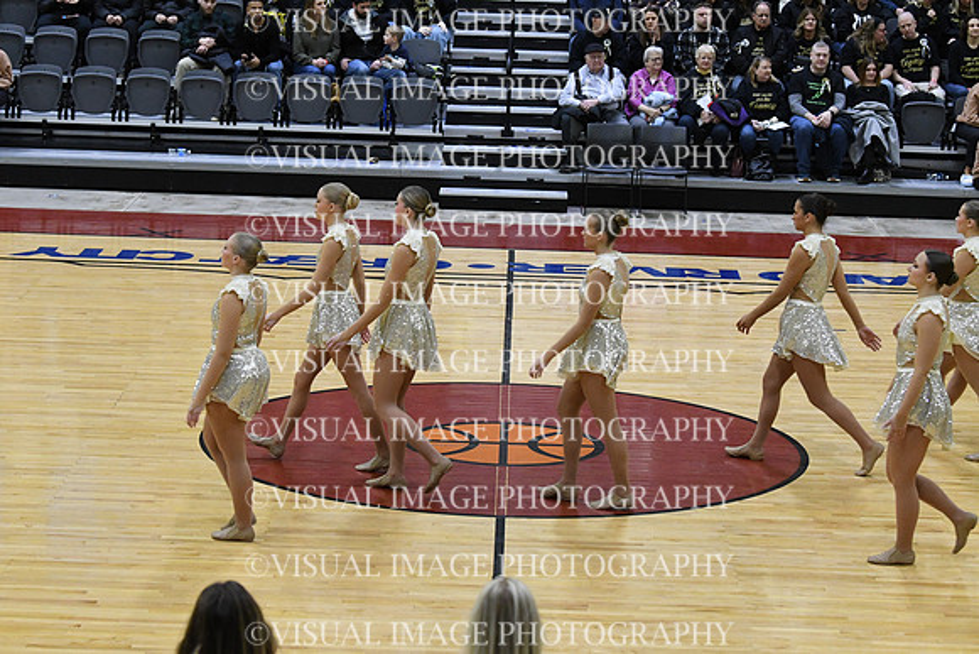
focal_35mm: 105
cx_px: 490
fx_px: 2856
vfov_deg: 13.0
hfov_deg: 19.5
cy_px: 327
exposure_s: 1/500
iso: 5000
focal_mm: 70
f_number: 4
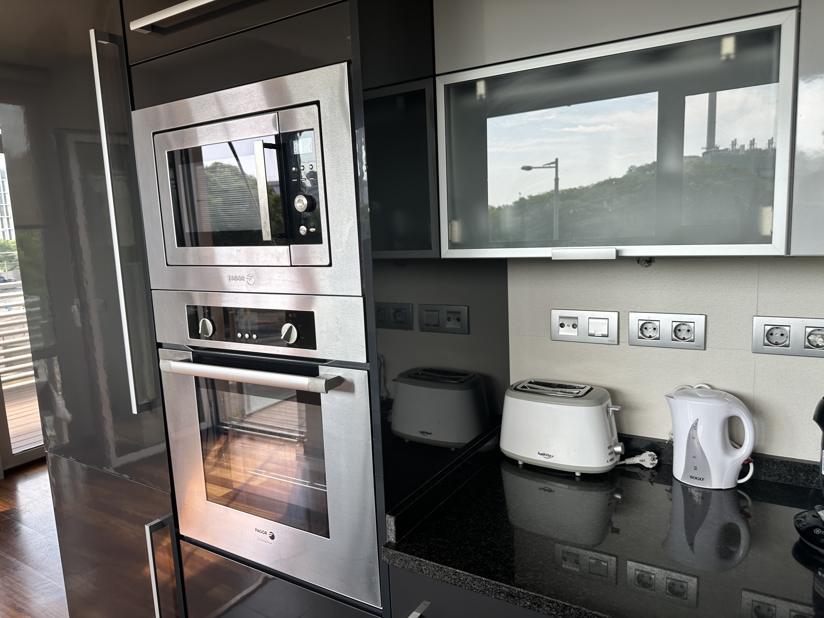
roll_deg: +2.6
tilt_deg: -6.8
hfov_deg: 71.6
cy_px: 309
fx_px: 571
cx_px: 412
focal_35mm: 24
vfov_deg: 56.8
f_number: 1.78
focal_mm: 6.86
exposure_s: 1/227
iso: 64
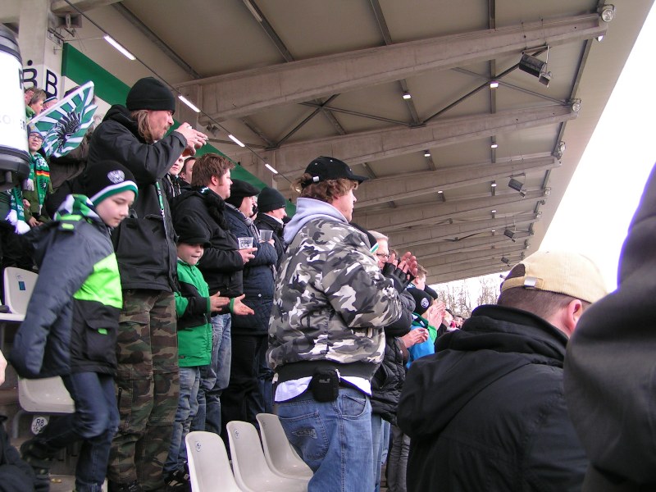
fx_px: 720
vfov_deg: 37.7
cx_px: 328
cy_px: 246
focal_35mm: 38
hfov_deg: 49.0
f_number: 4
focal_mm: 5.8
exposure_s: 1/100
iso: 50
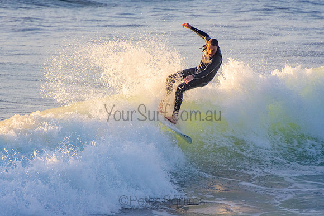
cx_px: 162
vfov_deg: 2.2
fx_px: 5593
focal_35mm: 621
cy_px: 108
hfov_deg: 3.3
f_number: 5.6
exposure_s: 1/1250
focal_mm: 400
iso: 500
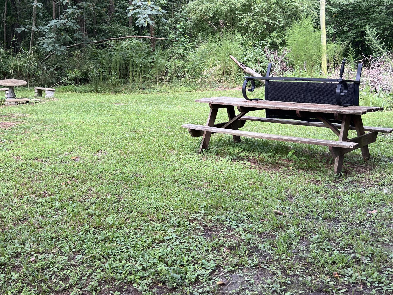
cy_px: 109
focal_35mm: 40
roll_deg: +1.5
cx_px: 123
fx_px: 454
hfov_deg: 45.9
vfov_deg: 35.8
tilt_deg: -5.5
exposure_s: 1/124
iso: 32
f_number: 1.5
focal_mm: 5.7
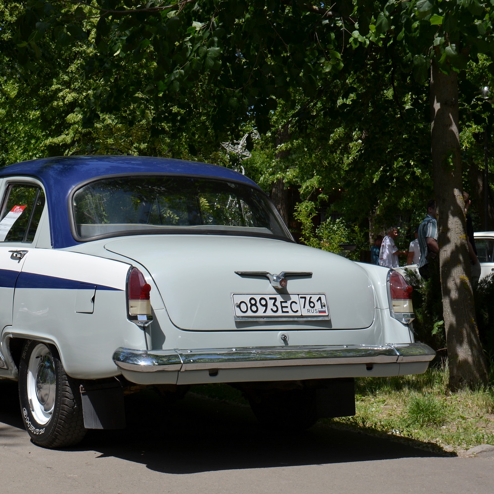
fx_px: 1179
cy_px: 247
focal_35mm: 73
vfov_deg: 23.7
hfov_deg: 23.5
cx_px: 154
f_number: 9
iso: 100
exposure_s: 1/320
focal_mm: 38
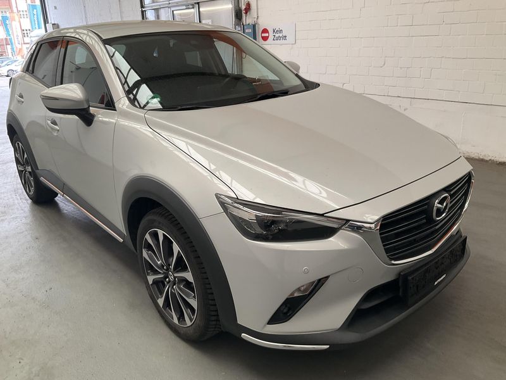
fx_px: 424
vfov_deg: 48.2
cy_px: 190
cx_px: 253
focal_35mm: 29
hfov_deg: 61.7
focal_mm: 3
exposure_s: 1/122
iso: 64
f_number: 1.8
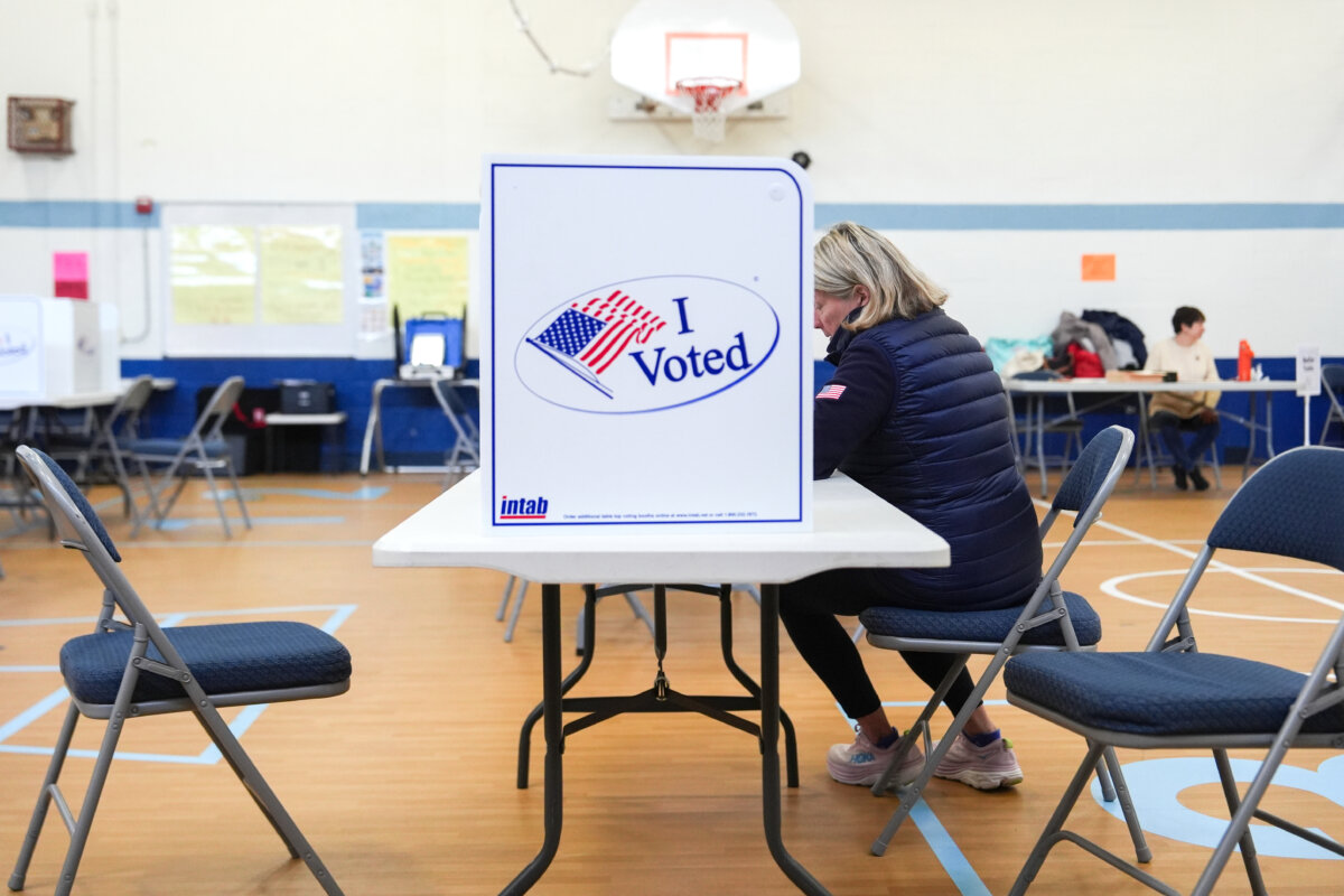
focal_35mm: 45
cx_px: 672
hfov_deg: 43.6
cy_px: 448
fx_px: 1680
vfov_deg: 29.9
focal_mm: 45
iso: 2000
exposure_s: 1/500
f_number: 2.8
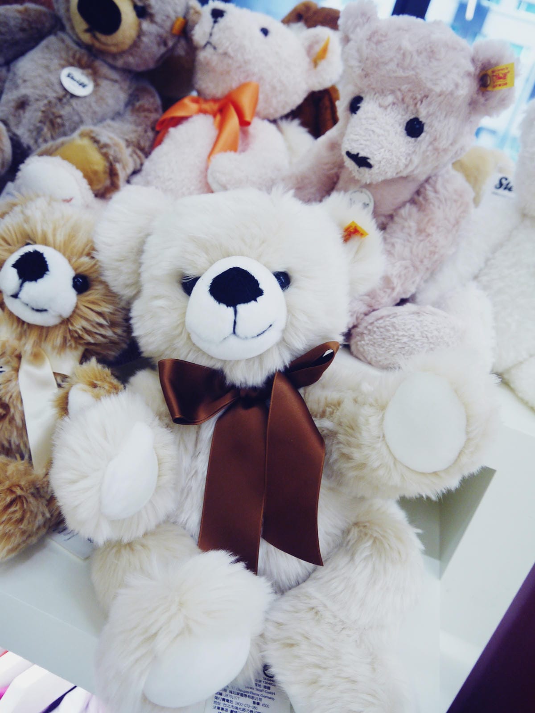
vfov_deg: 63.4
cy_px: 356
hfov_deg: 49.7
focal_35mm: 28
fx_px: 577
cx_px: 268
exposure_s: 1/60
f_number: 3.5
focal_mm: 14
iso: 320
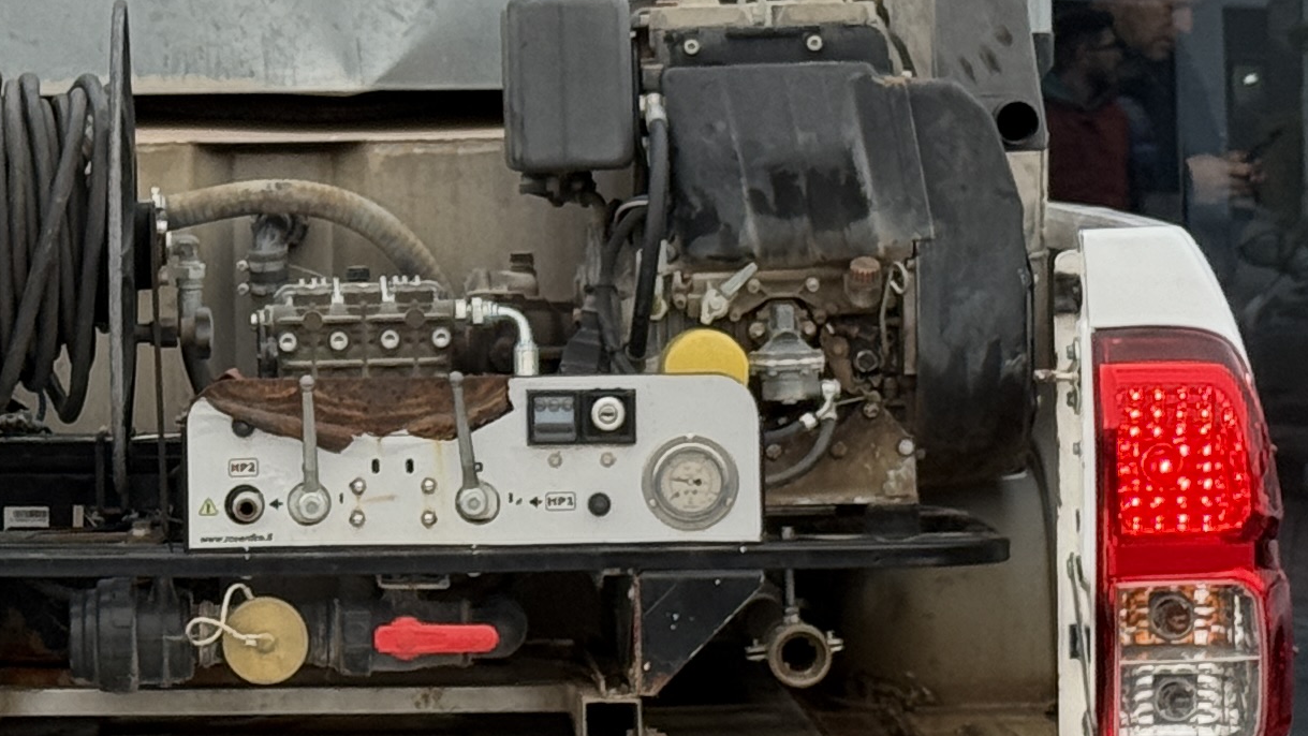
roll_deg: +0.6
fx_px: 6001
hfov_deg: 12.4
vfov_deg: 7.0
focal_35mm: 173
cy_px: 445
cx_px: 180
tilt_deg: -3.2
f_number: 1.78
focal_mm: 6.76
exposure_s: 1/110
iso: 100
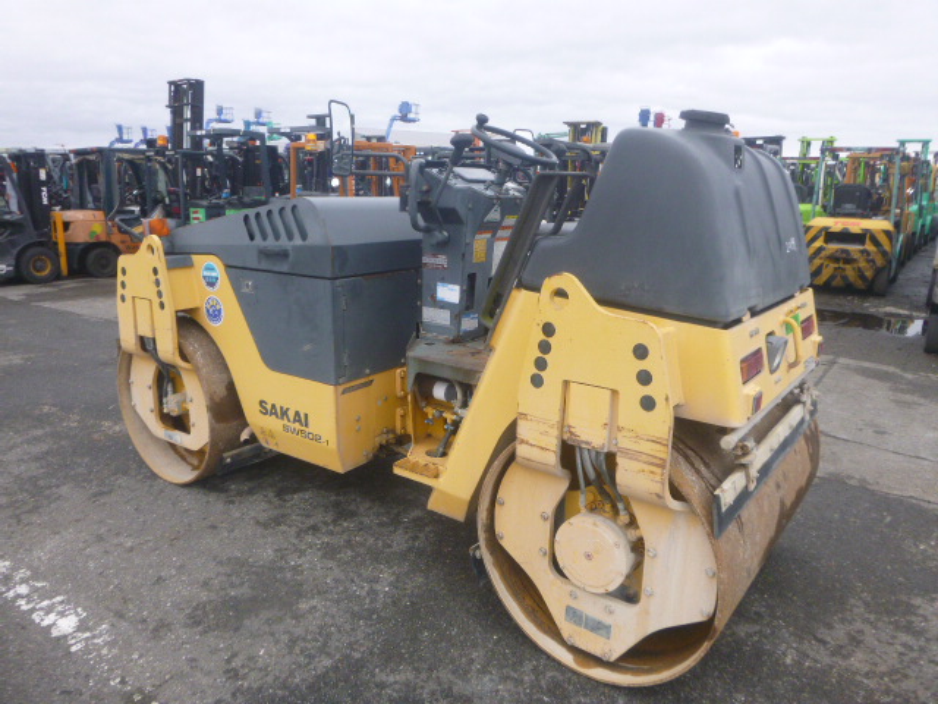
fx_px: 677
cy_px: 352
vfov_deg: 54.9
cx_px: 469
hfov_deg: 69.4
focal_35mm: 25
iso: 160
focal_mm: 4.5
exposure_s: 1/60
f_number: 3.9
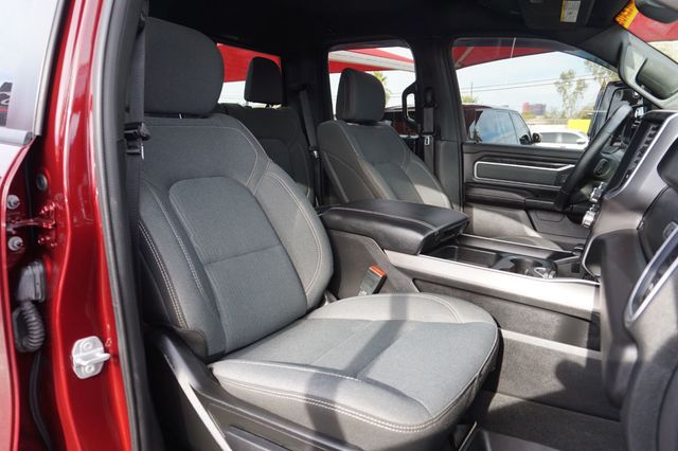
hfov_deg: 73.8
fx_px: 452
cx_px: 339
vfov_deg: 53.1
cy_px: 226
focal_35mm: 24
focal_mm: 16
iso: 100
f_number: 4.5
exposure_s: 1/60
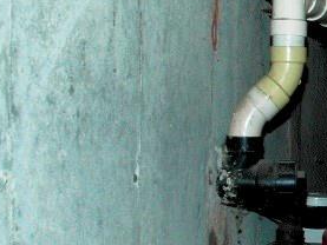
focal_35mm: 96
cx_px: 586
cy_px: 231
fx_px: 907
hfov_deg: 16.9
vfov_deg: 15.2
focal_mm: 18
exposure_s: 1/60
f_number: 8
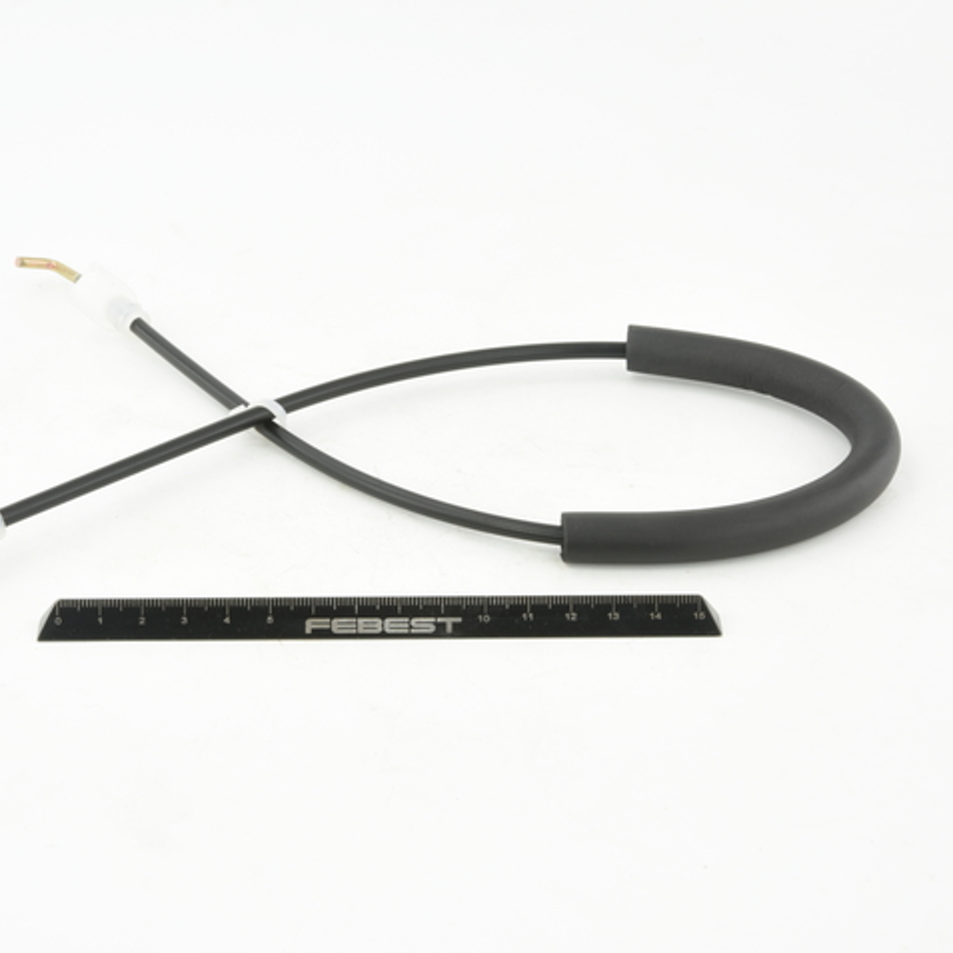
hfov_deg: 22.4
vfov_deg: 22.5
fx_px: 2398
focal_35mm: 77
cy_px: 477
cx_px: 386
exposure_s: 1/2.5
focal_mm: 60
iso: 100
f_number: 36
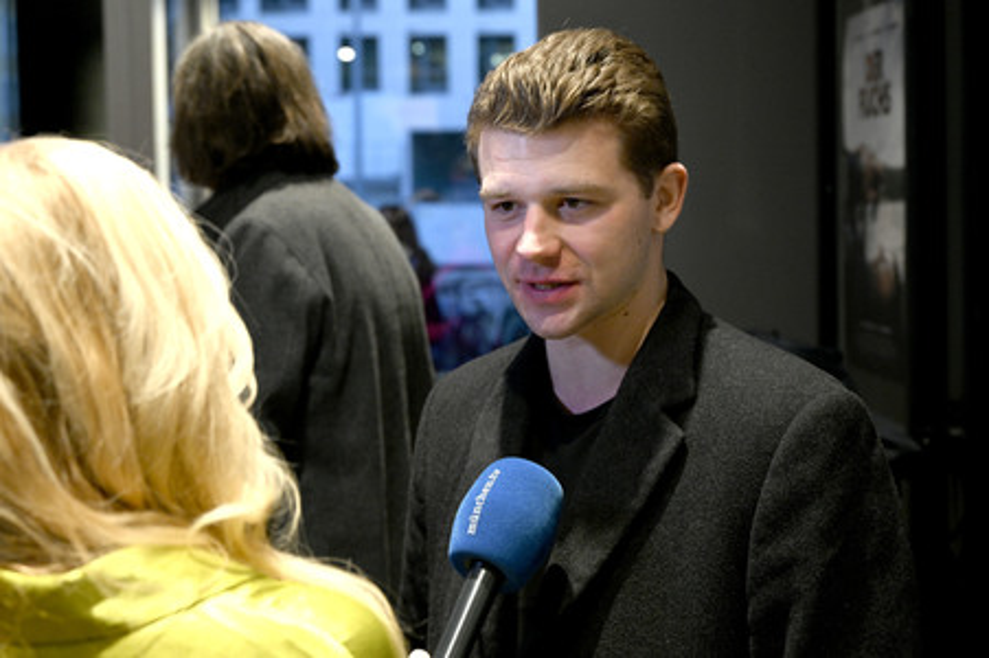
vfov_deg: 20.6
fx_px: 1812
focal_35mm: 66
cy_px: 329
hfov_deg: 30.5
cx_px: 494
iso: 2000
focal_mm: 66
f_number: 6
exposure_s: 1/125
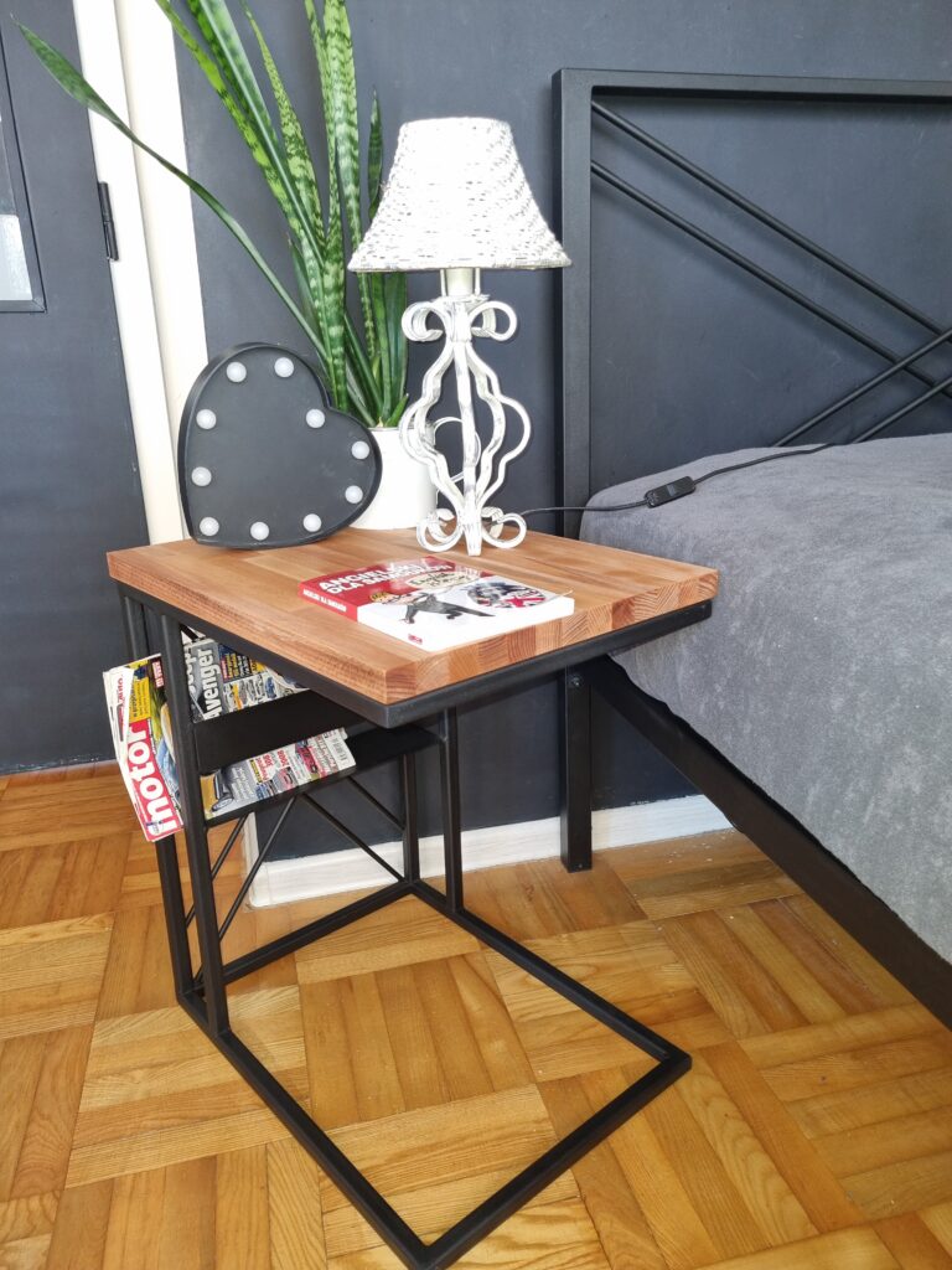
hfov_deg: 53.1
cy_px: 635
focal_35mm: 26
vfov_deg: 67.3
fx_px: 953
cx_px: 476
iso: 250
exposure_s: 1/50
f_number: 1.8
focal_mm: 5.4
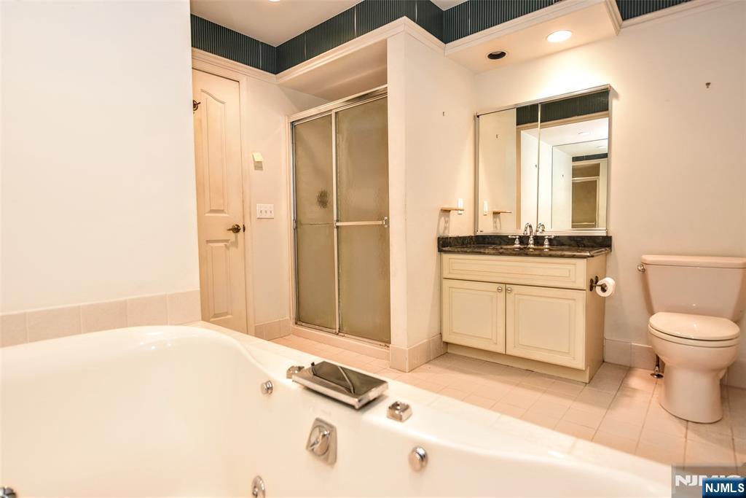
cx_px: 373
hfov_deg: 86.9
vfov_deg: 64.6
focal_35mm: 19
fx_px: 394
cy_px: 249
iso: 800
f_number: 3.2
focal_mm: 19
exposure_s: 1/60
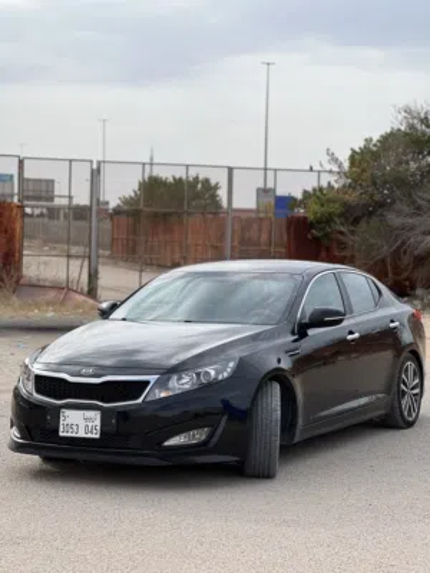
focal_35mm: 77
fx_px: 1275
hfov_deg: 19.1
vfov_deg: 25.3
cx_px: 215
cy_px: 286
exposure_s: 1/412
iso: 32
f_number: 2.8
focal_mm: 9
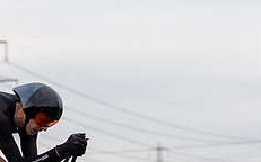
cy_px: 157
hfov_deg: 9.9
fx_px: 1493
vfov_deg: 6.2
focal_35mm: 210
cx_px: 28
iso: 1600
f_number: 3.5
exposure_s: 1/800
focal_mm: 75
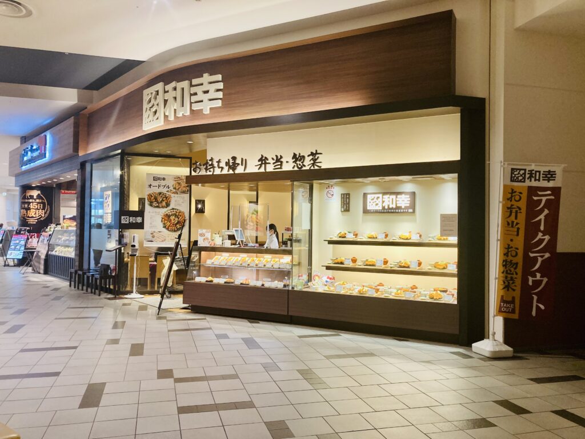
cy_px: 220
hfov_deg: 63.4
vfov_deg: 49.7
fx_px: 473
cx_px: 292
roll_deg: -1.3
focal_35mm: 28
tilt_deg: +0.5
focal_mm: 3.99
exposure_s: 1/60
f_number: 1.8
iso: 100
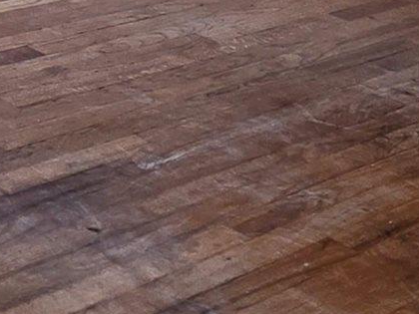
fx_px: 1150
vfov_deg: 13.3
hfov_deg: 16.5
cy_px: -322
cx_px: -381
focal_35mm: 95
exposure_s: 1/120
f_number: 1.9
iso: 80
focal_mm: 2.2
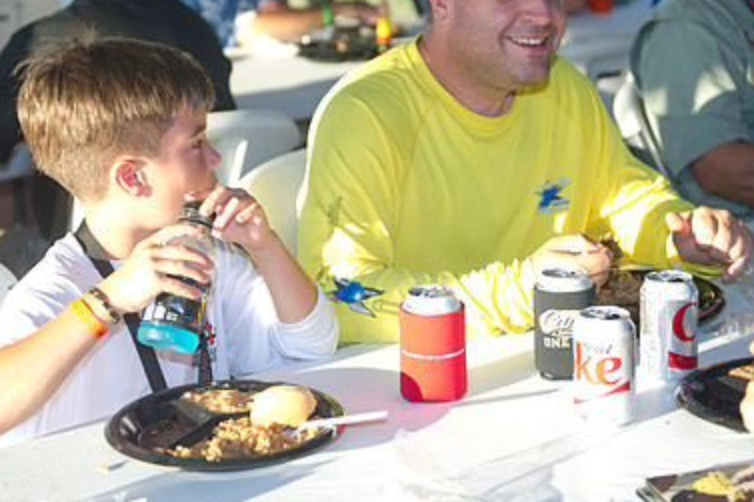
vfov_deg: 17.0
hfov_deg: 25.4
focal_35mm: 80
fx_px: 1675
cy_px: 196
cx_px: 402
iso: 125
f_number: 2.8
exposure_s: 1/250
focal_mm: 52
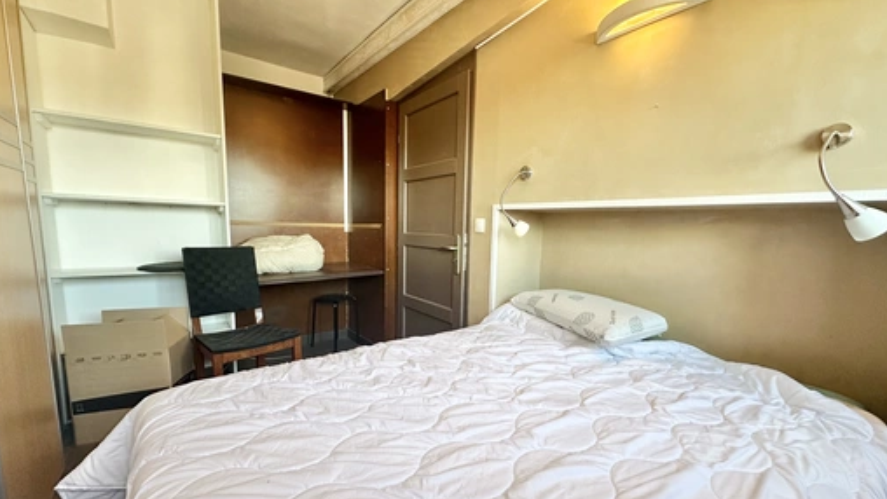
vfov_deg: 66.9
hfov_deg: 99.3
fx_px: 376
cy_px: 279
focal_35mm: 16
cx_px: 453
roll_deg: -1.4
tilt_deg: -7.5
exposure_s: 1/50
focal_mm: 2.22
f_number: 2.2
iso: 200
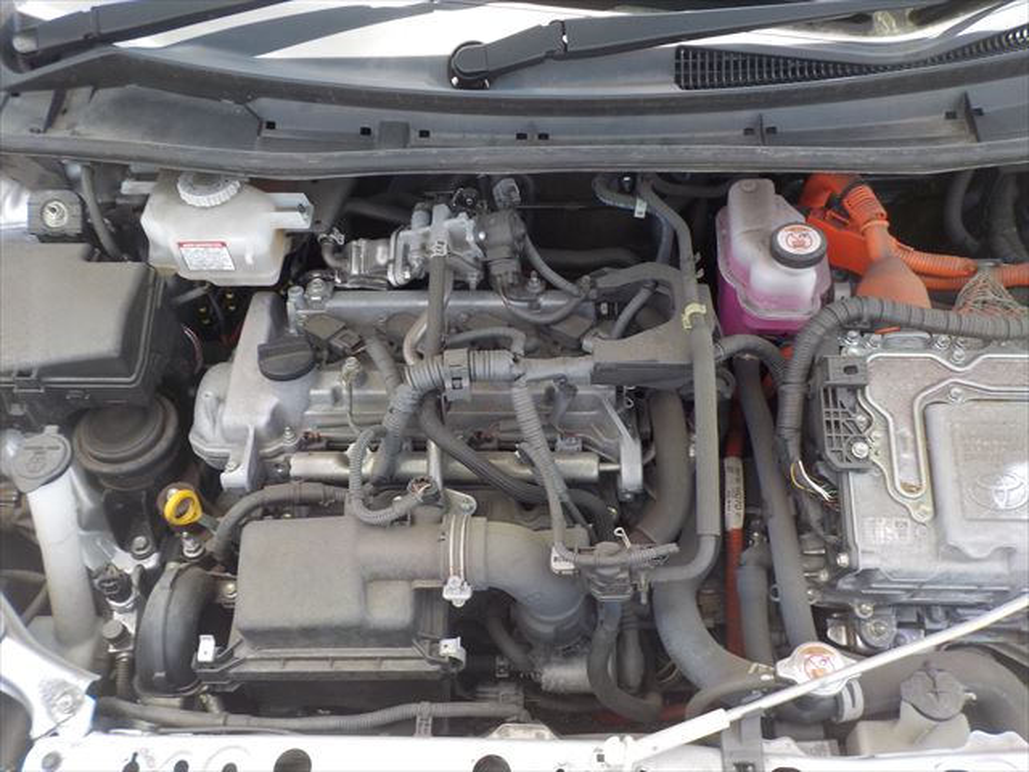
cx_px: 514
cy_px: 386
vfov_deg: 46.8
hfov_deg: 60.0
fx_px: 892
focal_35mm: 30
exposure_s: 1/125
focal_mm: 4.1
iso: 125
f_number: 3.3
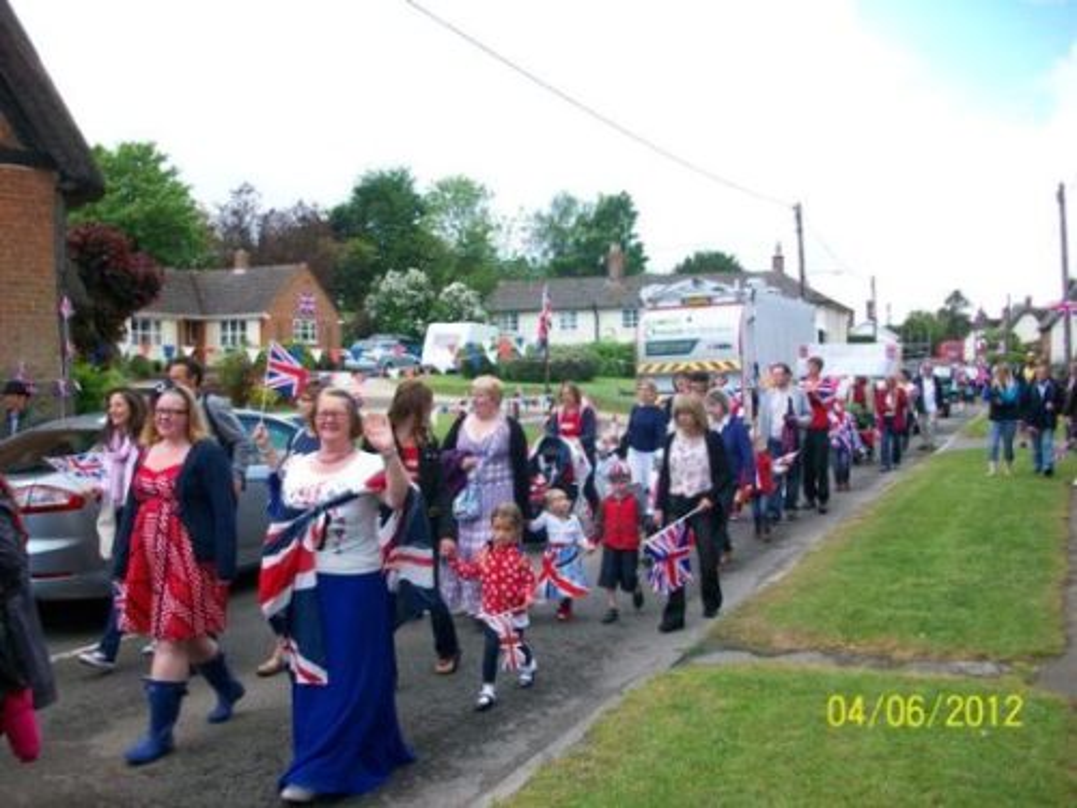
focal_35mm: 34
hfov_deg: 54.0
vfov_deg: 41.8
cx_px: 538
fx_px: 1058
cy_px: 404
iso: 80
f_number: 2.8
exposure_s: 1/364
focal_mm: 5.7
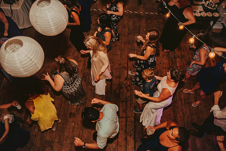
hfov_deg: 65.5
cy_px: 76
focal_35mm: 28
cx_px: 113
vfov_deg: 46.4
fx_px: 176
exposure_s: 1/125
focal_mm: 28
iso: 1250
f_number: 2.8
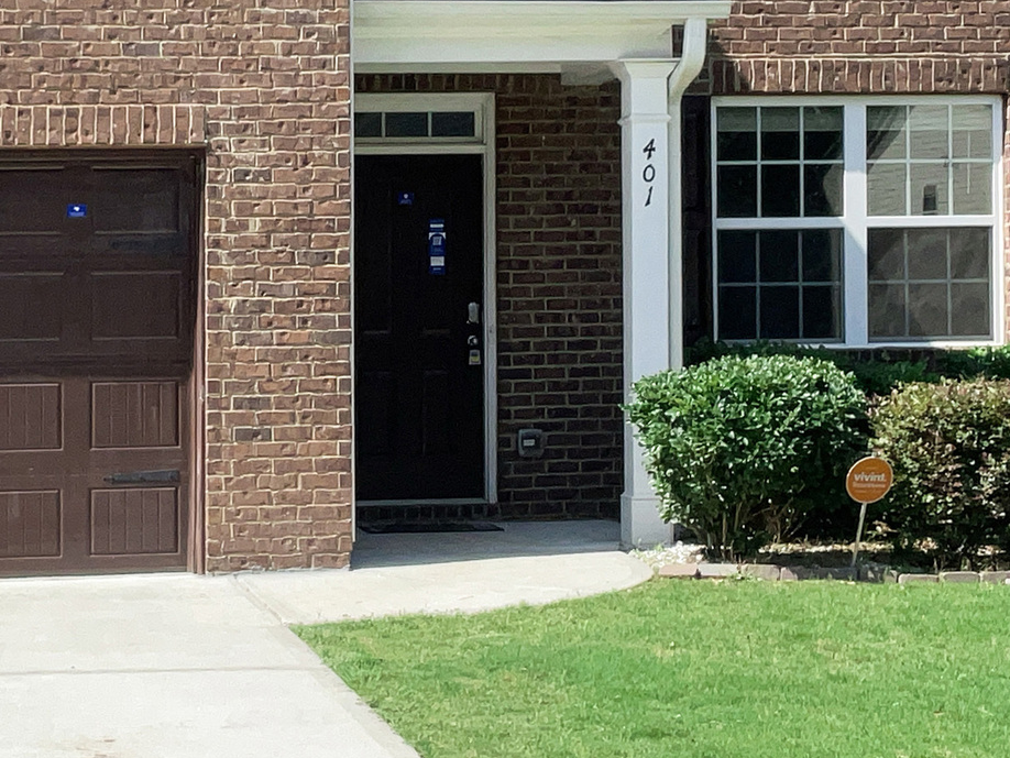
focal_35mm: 97
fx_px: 2831
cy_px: 173
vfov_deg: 15.2
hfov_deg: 20.1
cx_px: 273
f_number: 1.8
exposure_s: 1/1848
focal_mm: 3
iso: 16
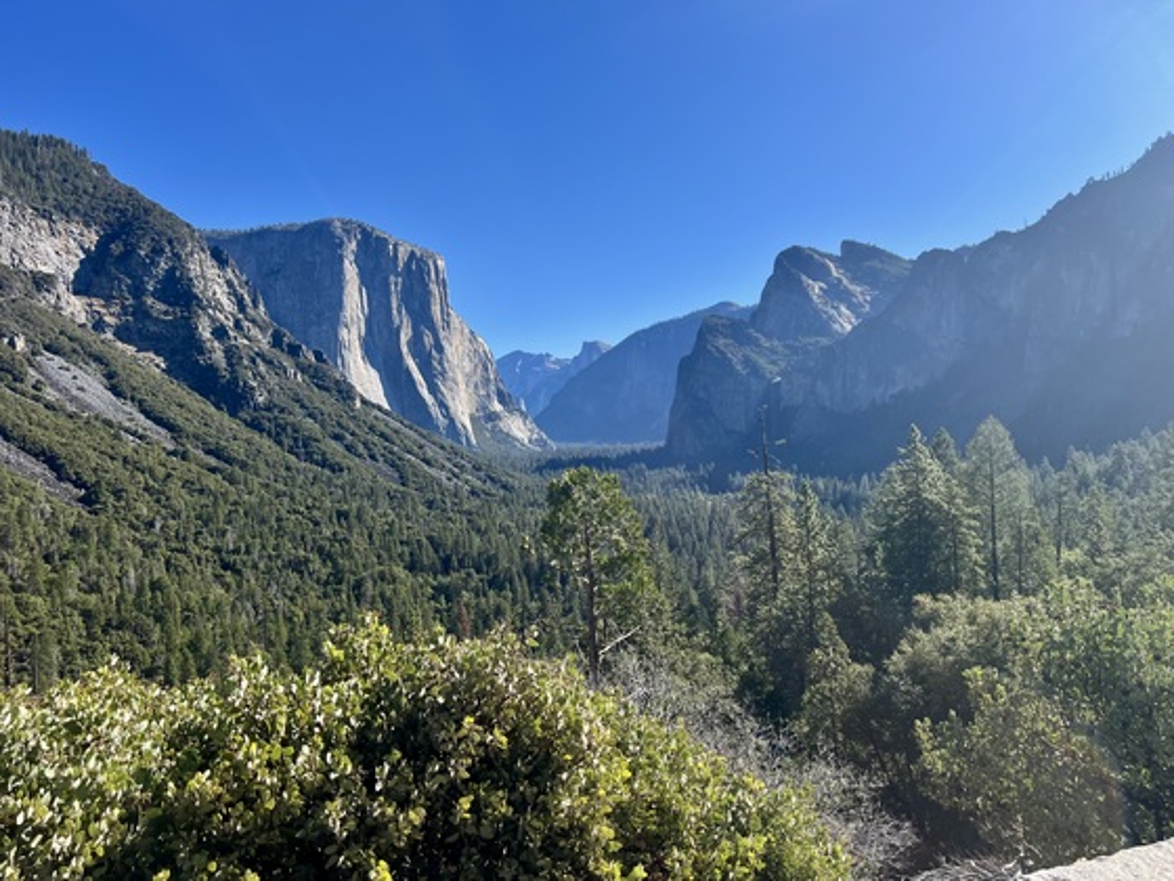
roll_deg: +2.1
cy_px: 440
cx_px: 587
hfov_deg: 67.3
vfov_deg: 53.1
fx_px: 882
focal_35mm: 26
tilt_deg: -0.1
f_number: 1.5
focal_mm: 5.7
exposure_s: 1/3077
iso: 50
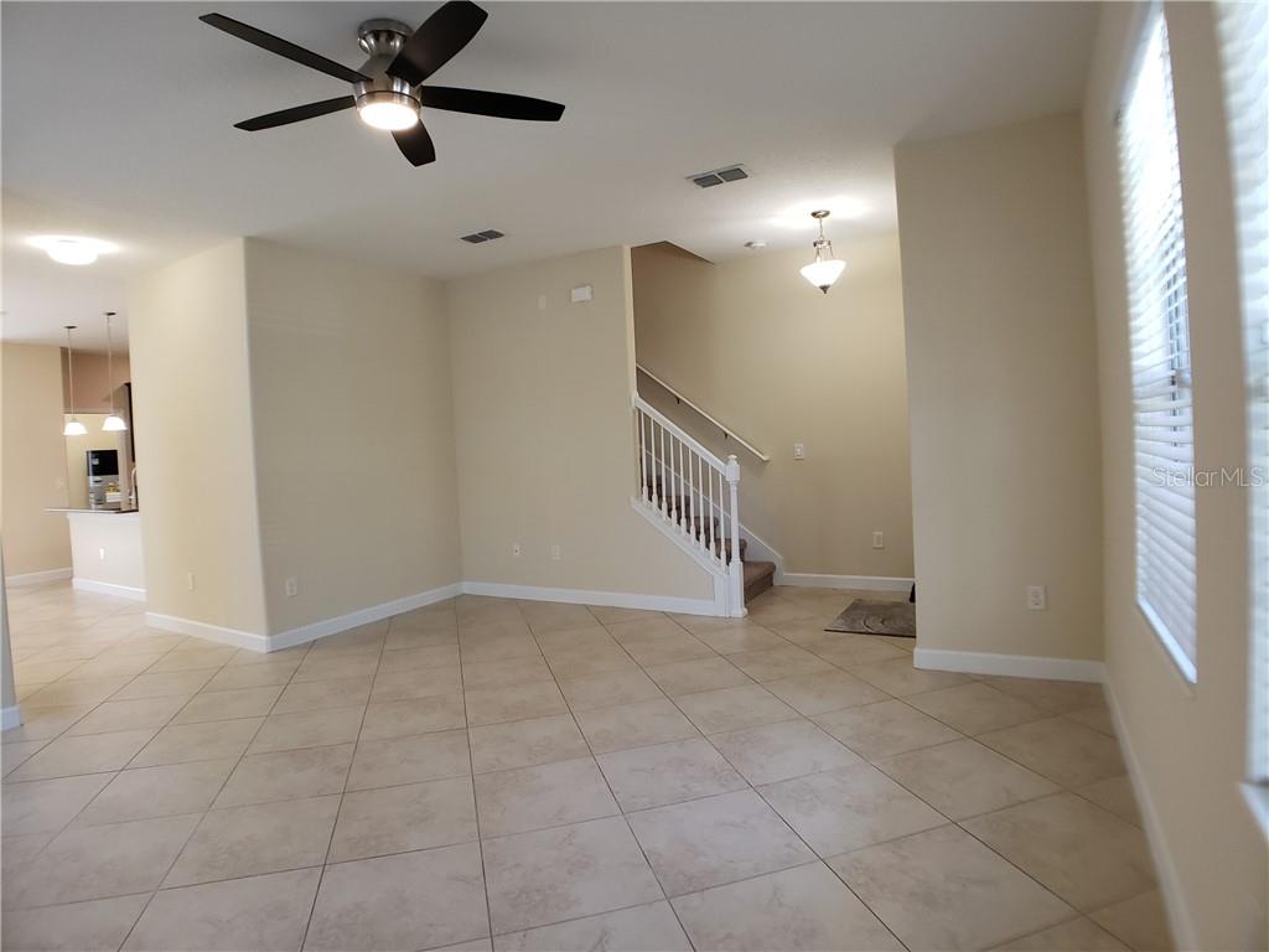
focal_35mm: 26
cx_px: 634
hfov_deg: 67.3
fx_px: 953
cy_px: 476
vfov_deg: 53.1
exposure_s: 1/60
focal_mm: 4.3
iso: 250
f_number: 2.4
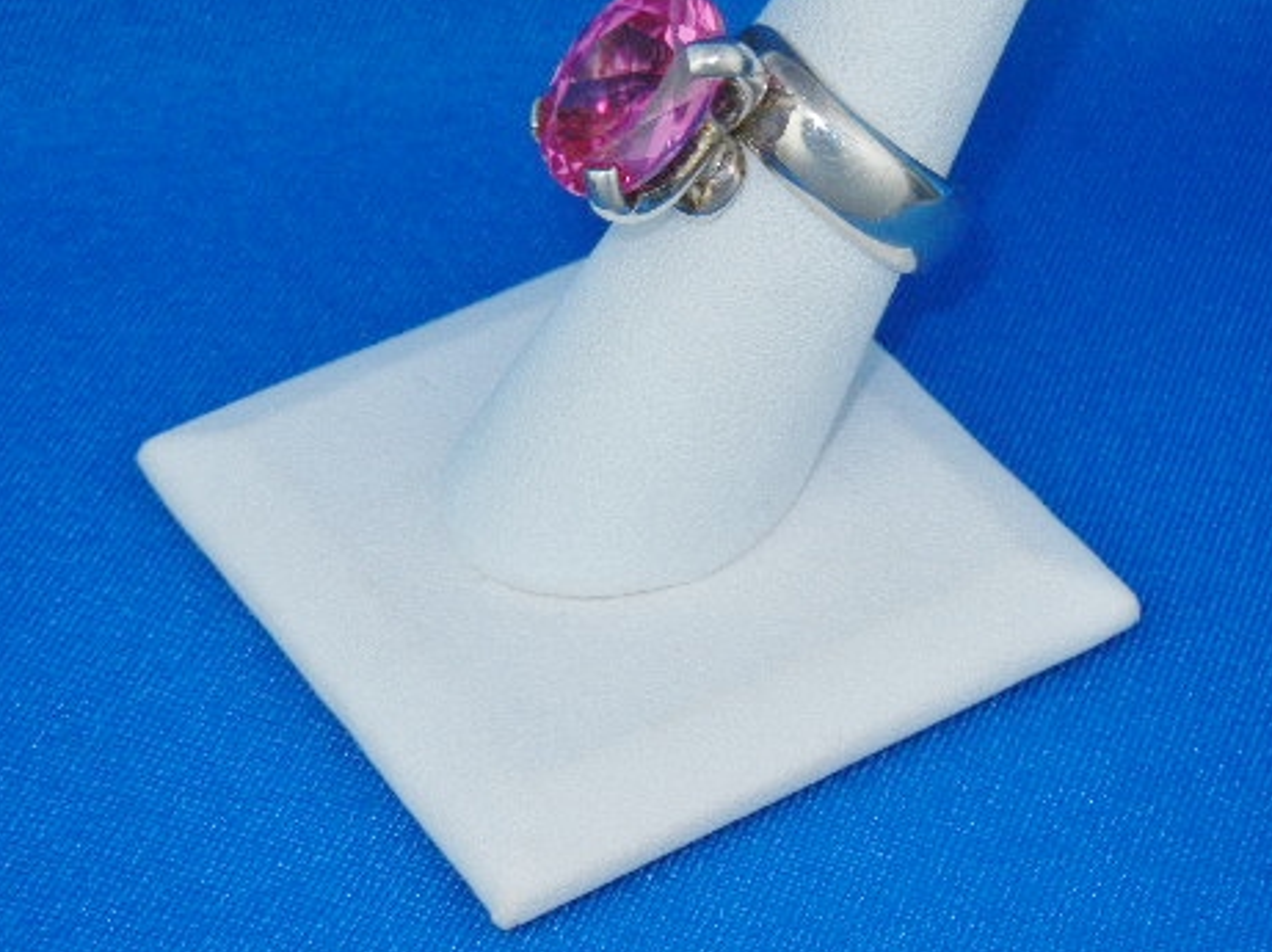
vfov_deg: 13.8
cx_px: 712
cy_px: 350
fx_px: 3929
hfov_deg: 18.4
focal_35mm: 107
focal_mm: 13.9
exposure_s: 1/30.4
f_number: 4.3
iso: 200
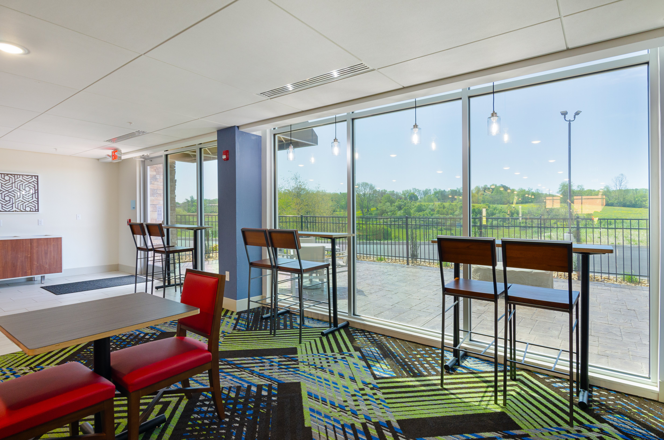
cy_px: 220
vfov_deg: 67.1
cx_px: 332
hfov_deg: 90.1
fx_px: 331
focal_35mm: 18
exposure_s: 2.5
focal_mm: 12
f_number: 7.1
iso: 200
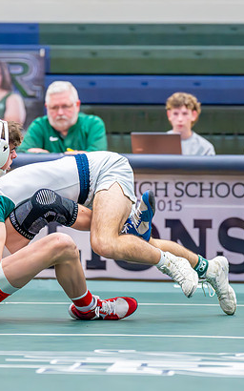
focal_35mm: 220
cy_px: 191
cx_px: 45
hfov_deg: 6.0
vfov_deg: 9.5
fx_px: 2342
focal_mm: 100
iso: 6400
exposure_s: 1/1000
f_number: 2.8
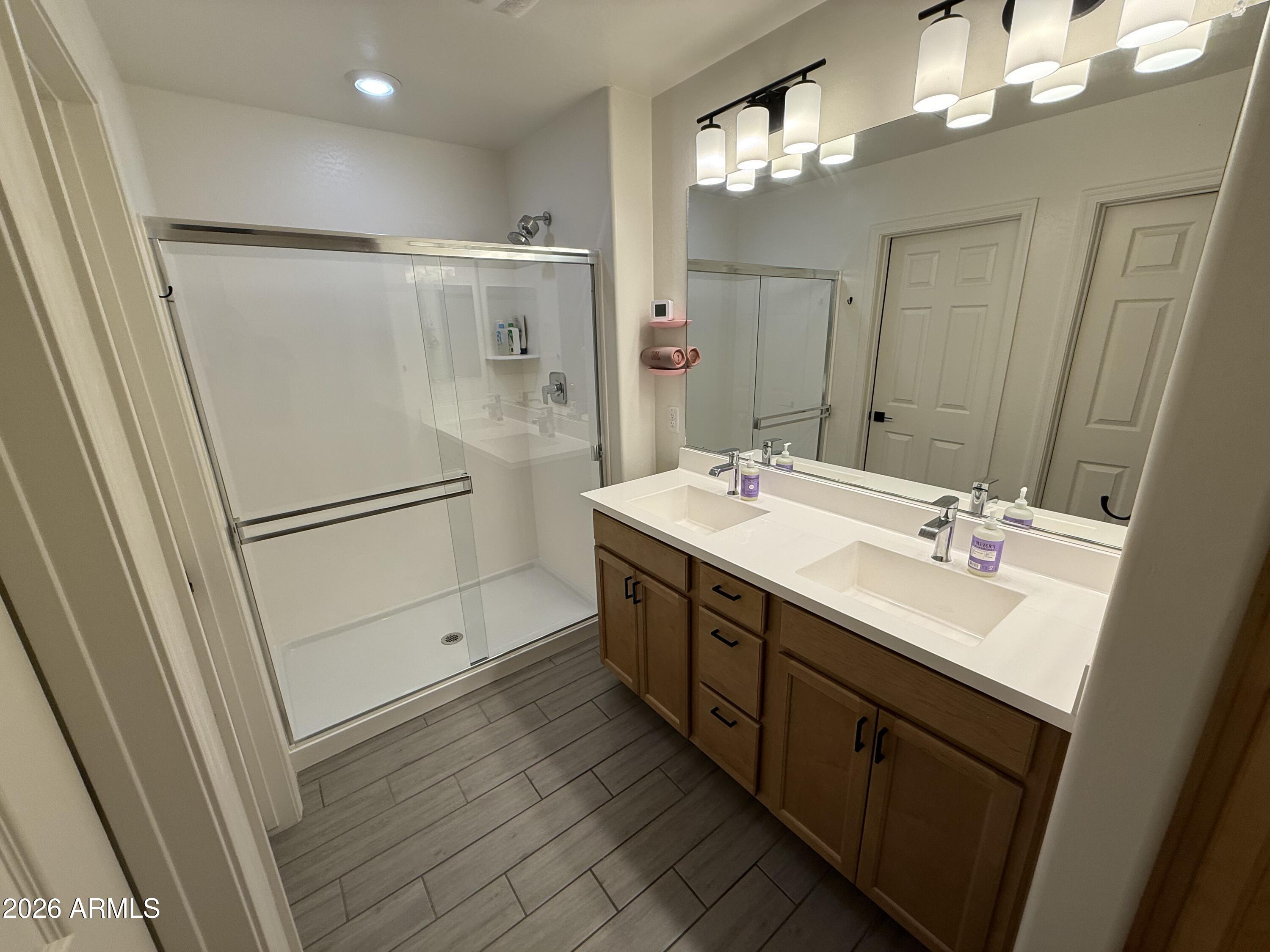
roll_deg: +1.8
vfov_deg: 85.7
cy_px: 476
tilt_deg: -16.5
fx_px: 514
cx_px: 635
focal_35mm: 14
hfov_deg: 102.1
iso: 80
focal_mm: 2.22
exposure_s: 1/120
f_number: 2.2
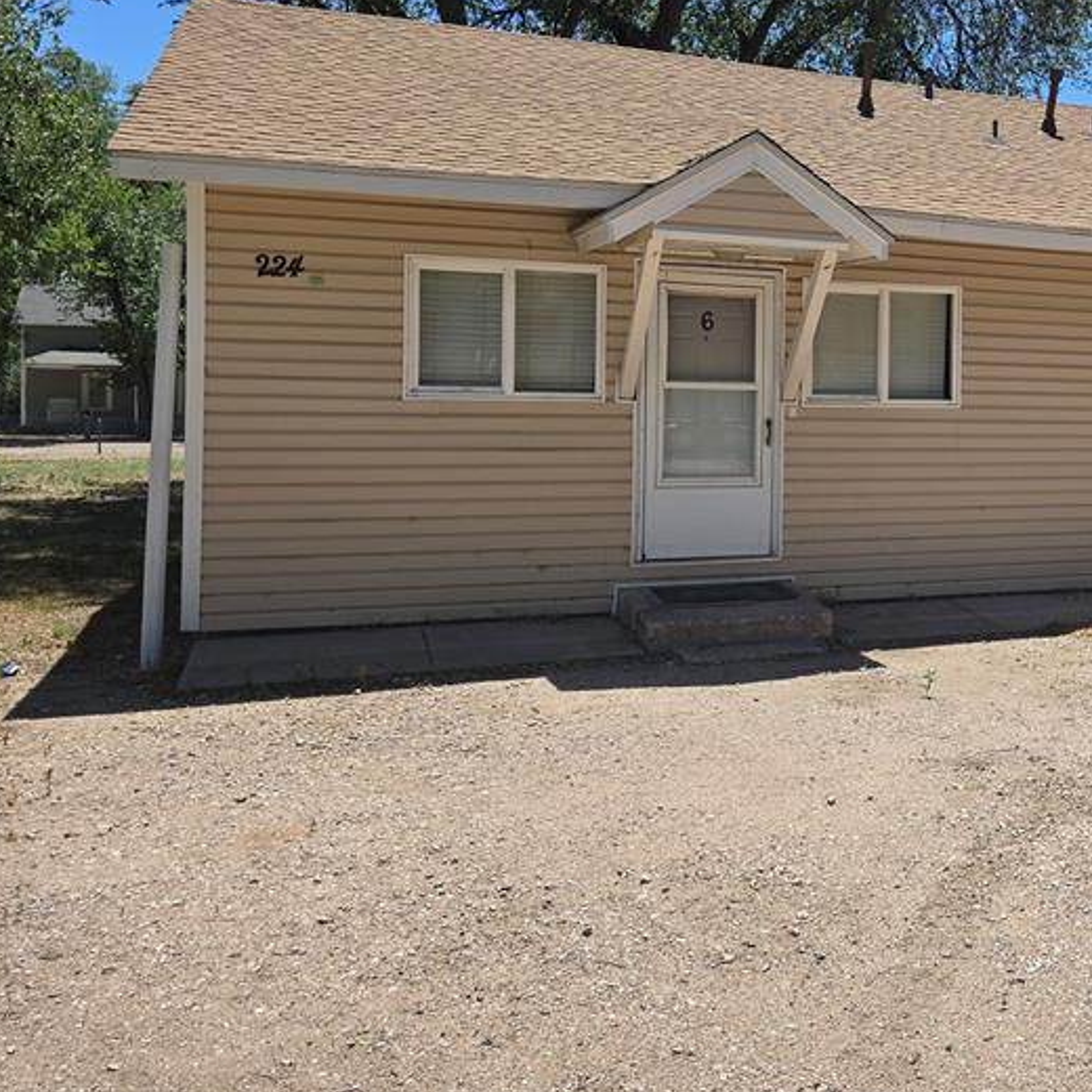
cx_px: 1060
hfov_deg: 37.9
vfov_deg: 41.6
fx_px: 1428
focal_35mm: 40
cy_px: 411
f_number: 1.7
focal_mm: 6.3
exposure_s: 1/790
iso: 12
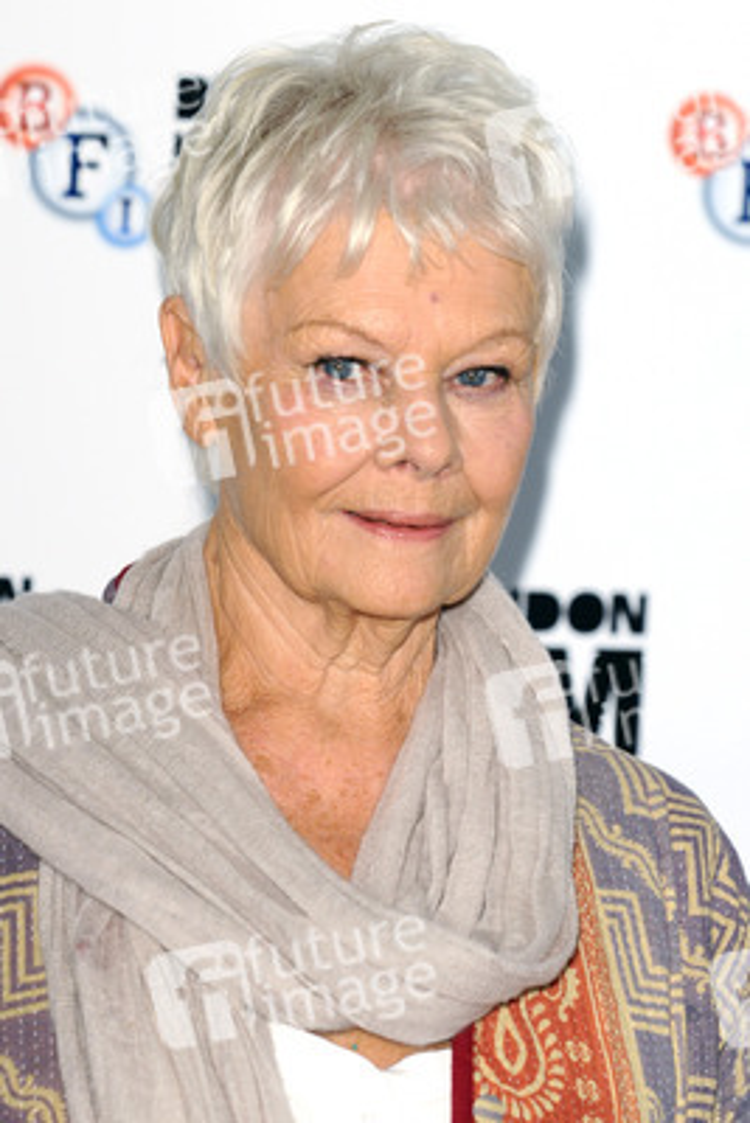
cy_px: 562
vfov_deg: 8.9
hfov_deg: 5.9
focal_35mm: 232
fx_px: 7259
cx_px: 375
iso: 320
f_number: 4.5
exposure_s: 1/160
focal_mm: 155
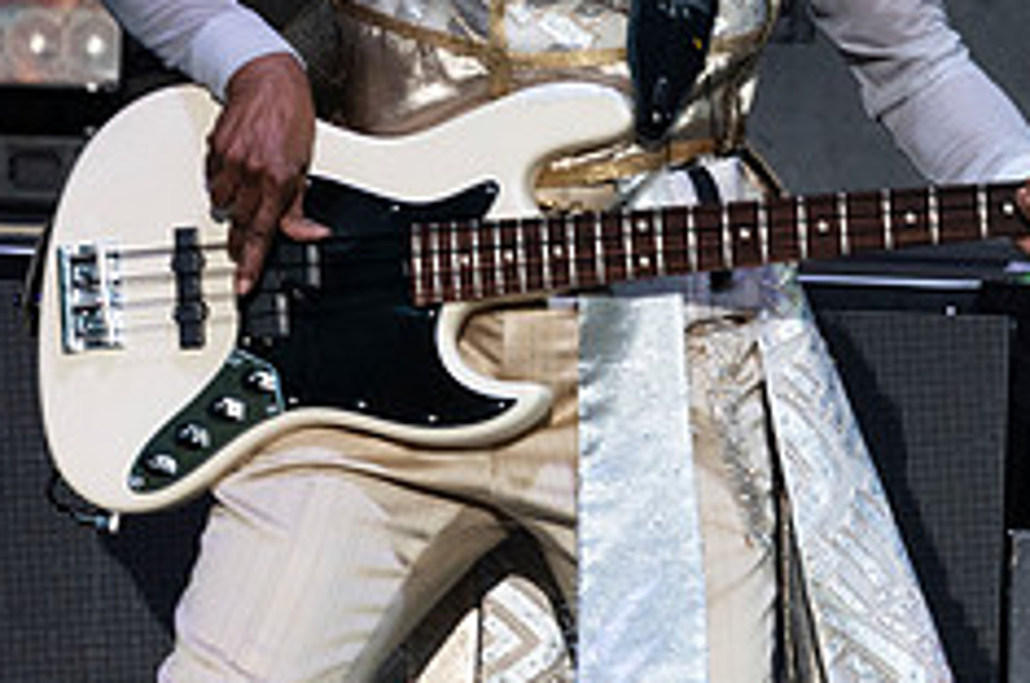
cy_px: -159
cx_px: 665
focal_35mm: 1920
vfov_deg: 0.7
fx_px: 54857
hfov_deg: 1.1
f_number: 6.3
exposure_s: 1/500
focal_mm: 600
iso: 1000
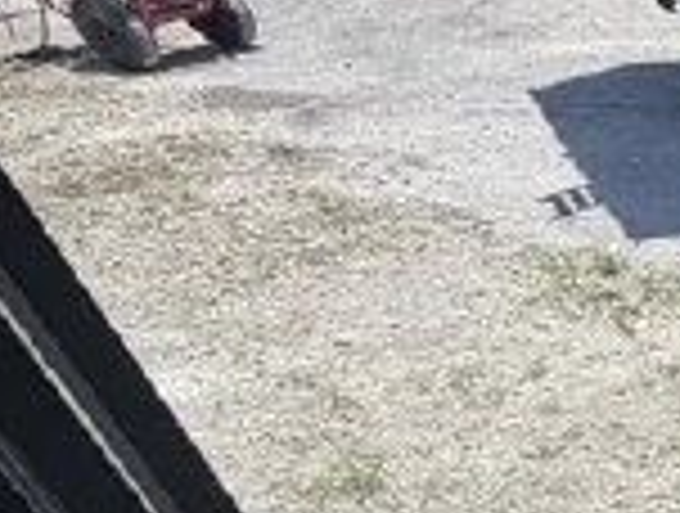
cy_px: 968
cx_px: 1756
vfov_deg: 16.3
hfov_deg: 13.9
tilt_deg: -42.6
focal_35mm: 74
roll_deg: -3.6
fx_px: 1457
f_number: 2.2
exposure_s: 1/770
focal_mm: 2.22
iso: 40
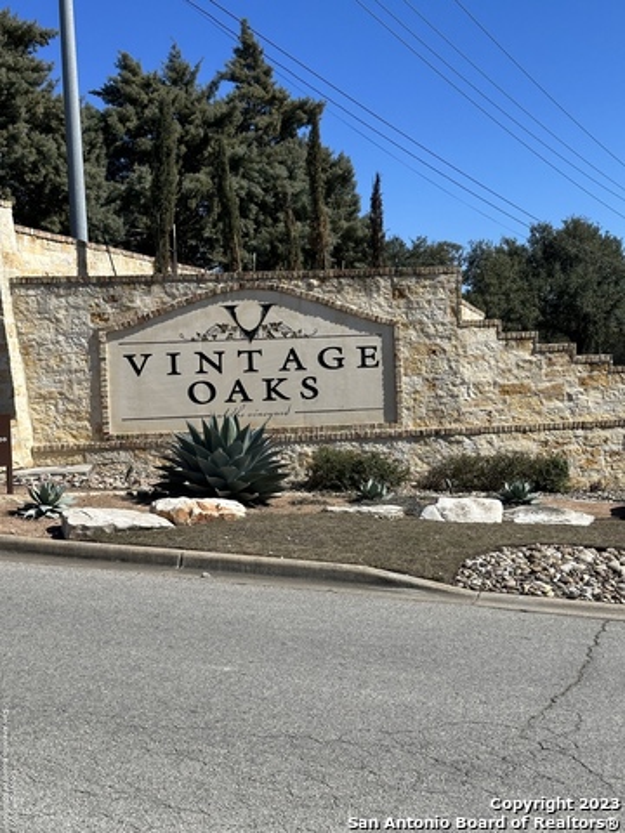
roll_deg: +1.9
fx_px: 1156
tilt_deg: -1.1
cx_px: 312
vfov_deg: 39.7
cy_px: 416
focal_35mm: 48
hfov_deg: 30.3
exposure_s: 1/5000
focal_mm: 6.86
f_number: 1.78
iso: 64
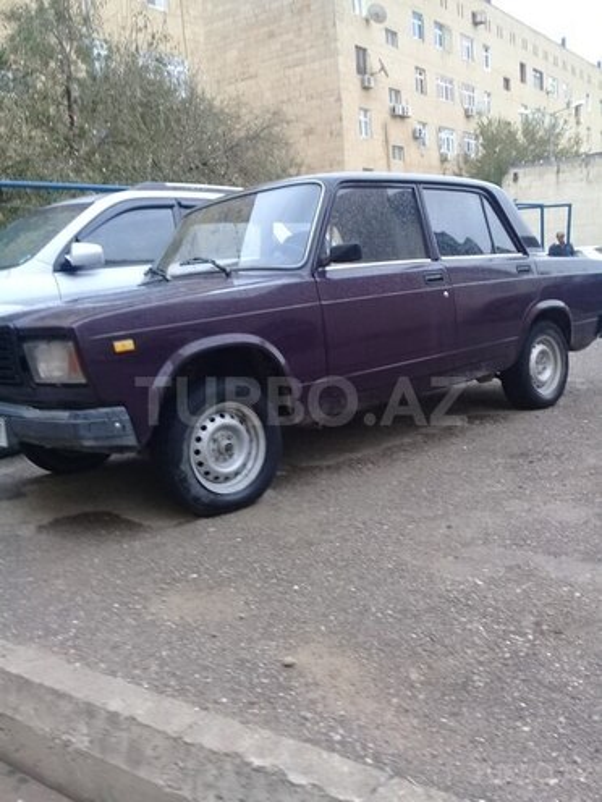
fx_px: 719
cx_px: 301
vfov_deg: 58.4
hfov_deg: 45.4
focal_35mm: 31
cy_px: 401
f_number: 2.2
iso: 64
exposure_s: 1/40
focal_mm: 3.3
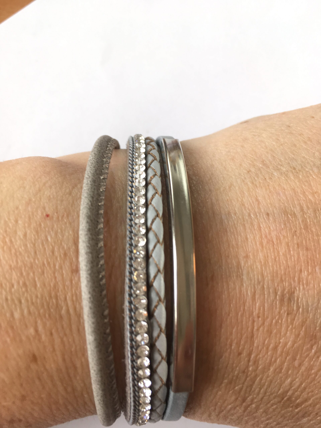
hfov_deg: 48.2
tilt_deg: -72.5
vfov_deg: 61.7
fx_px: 359
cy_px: 214
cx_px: 160
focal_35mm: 29
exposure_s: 1/50
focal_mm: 4.15
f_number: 2.2
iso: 32
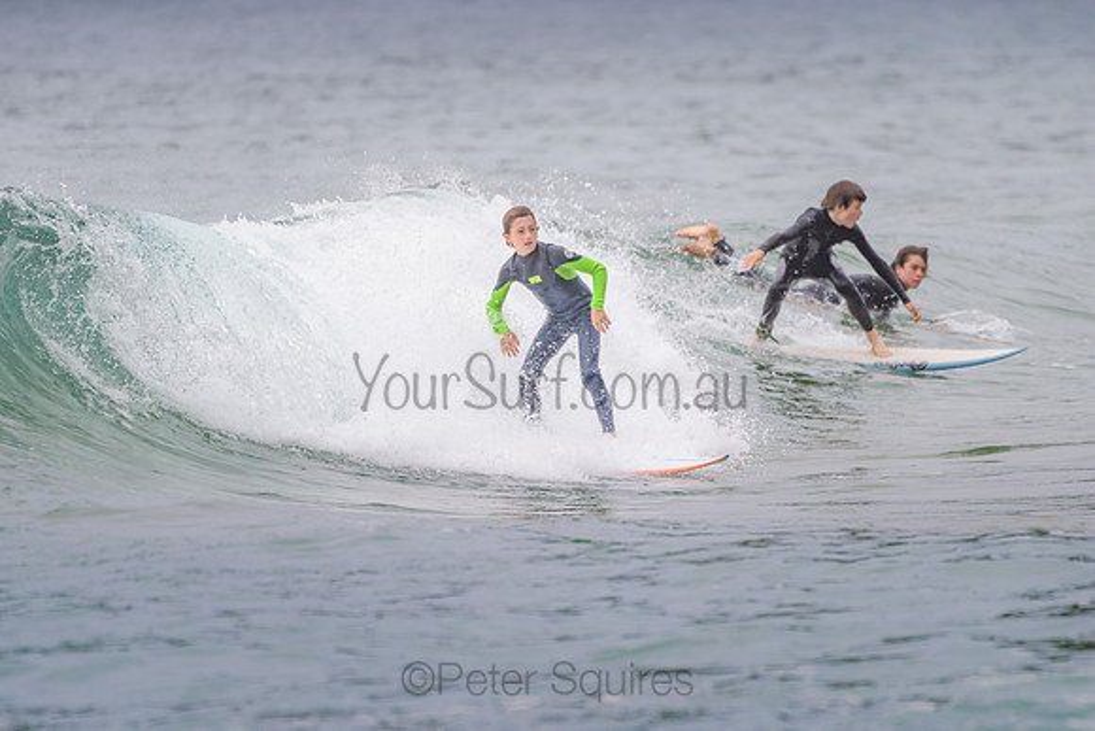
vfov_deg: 2.2
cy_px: 427
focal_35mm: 613
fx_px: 18647
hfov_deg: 3.4
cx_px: 604
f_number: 5.6
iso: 400
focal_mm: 500
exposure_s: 1/800
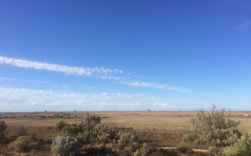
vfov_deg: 40.5
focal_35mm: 31
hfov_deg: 61.3
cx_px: 126
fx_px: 212
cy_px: 87
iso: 32
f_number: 2.2
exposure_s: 1/2564
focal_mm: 4.15
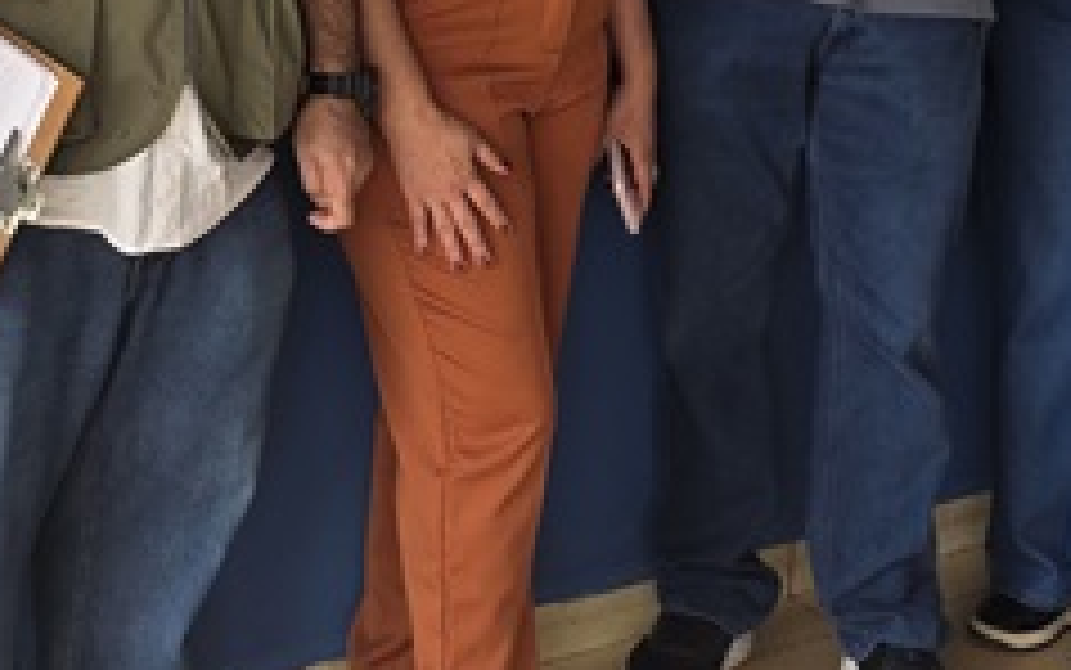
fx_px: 2687
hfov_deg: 22.3
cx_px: 256
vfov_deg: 13.5
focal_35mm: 92
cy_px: -304
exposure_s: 1/120
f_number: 1.7
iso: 40
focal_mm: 6.3
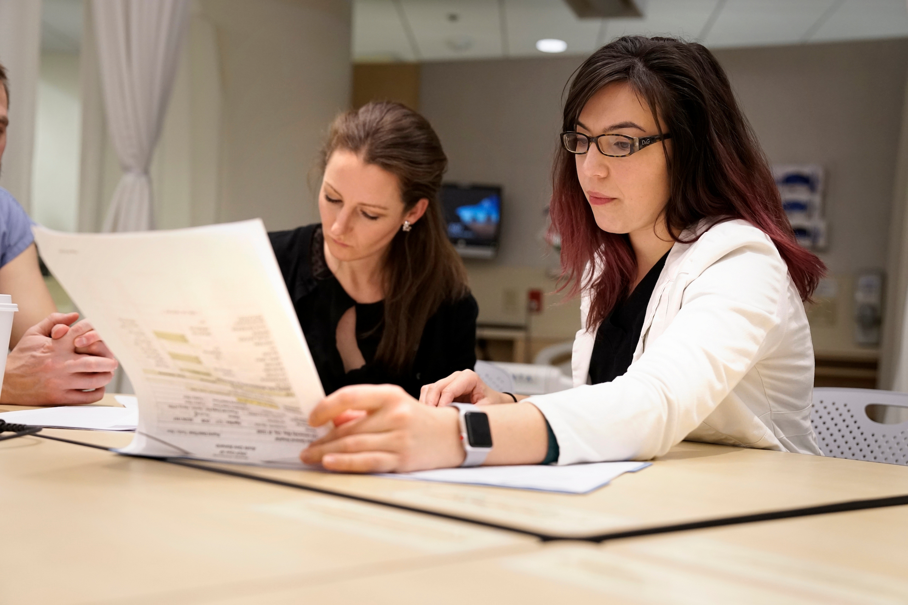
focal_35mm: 47
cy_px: 302
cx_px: 454
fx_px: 1185
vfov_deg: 28.6
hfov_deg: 41.9
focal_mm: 47
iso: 1600
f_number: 3.2
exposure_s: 1/160
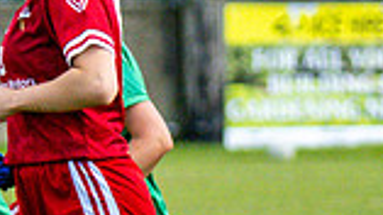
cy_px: 74
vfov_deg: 1.2
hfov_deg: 2.1
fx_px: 10411
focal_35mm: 1026
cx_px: -498
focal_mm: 125
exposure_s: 1/6400
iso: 450
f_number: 2.8
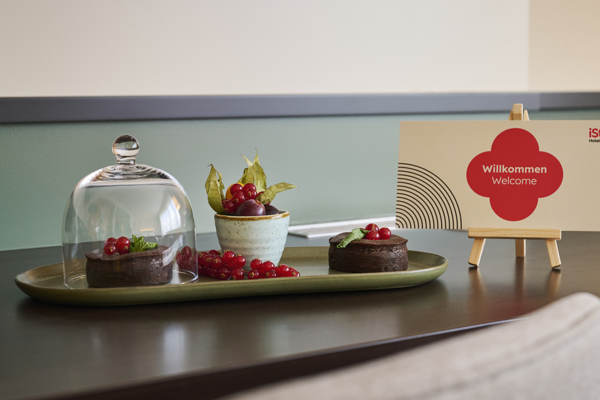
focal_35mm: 68
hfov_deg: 29.6
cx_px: 329
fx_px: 1133
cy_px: 180
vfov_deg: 20.0
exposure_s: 1/15
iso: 400
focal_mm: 60
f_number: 6.3
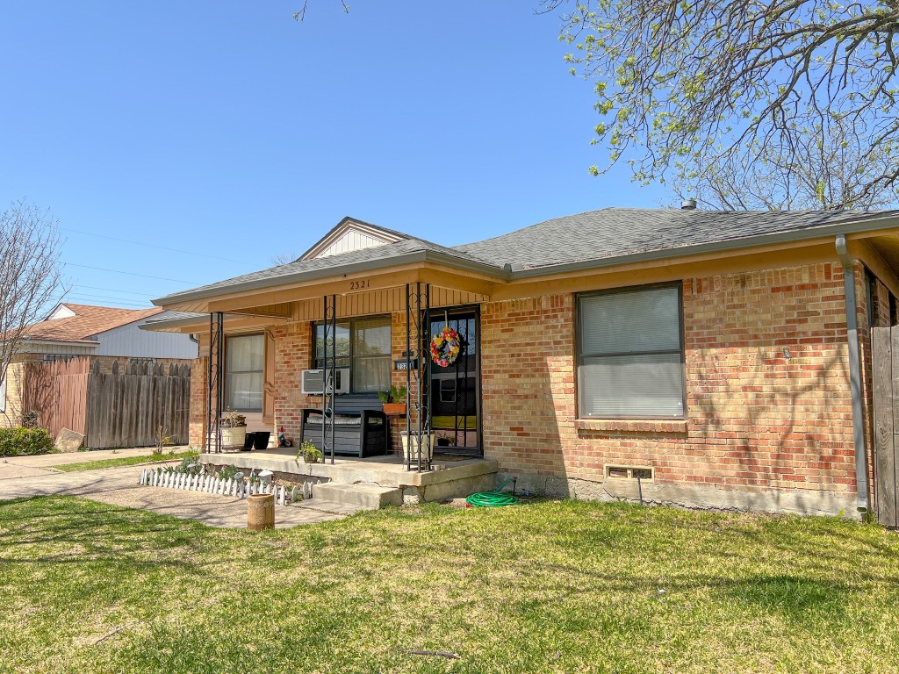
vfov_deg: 53.1
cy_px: 337
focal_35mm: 26
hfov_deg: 67.3
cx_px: 450
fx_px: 675
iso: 50
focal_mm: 5.7
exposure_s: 1/3400
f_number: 1.5
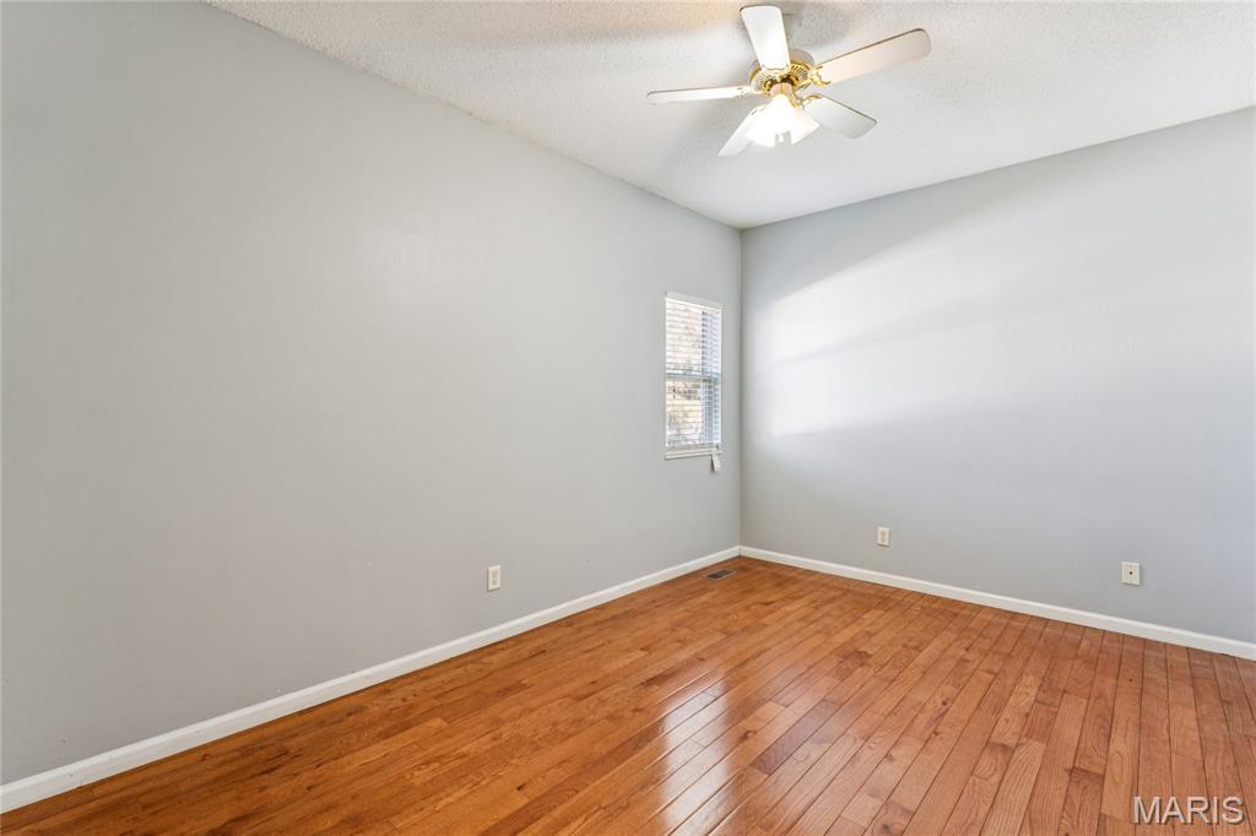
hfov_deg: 96.4
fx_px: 561
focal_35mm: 16
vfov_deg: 73.4
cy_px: 418
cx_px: 628
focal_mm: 16.1
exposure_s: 1
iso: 100
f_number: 13
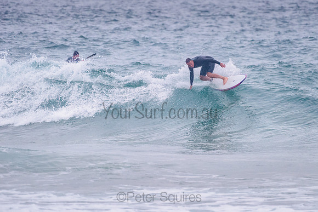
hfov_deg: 3.4
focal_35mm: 613
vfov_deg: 2.2
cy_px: 82
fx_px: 5415
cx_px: 188
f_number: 5.6
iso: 2000
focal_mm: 500
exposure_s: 1/2000
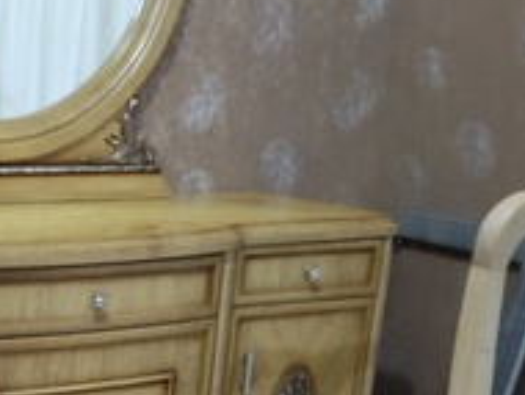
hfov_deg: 29.7
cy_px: 341
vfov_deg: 23.9
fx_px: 911
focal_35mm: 60
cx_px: -18
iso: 2325
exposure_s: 1/16.7
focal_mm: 4.15
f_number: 1.8
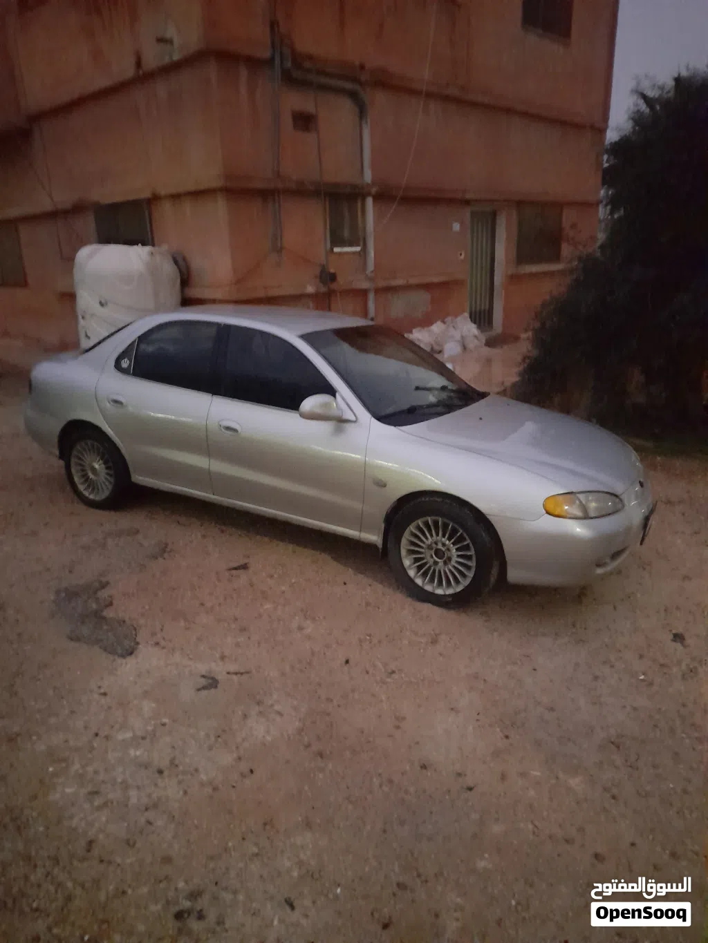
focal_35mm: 25
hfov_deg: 54.9
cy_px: 472
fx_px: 682
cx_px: 354
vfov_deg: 69.4
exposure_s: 1/10
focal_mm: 4.6
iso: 2000
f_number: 2
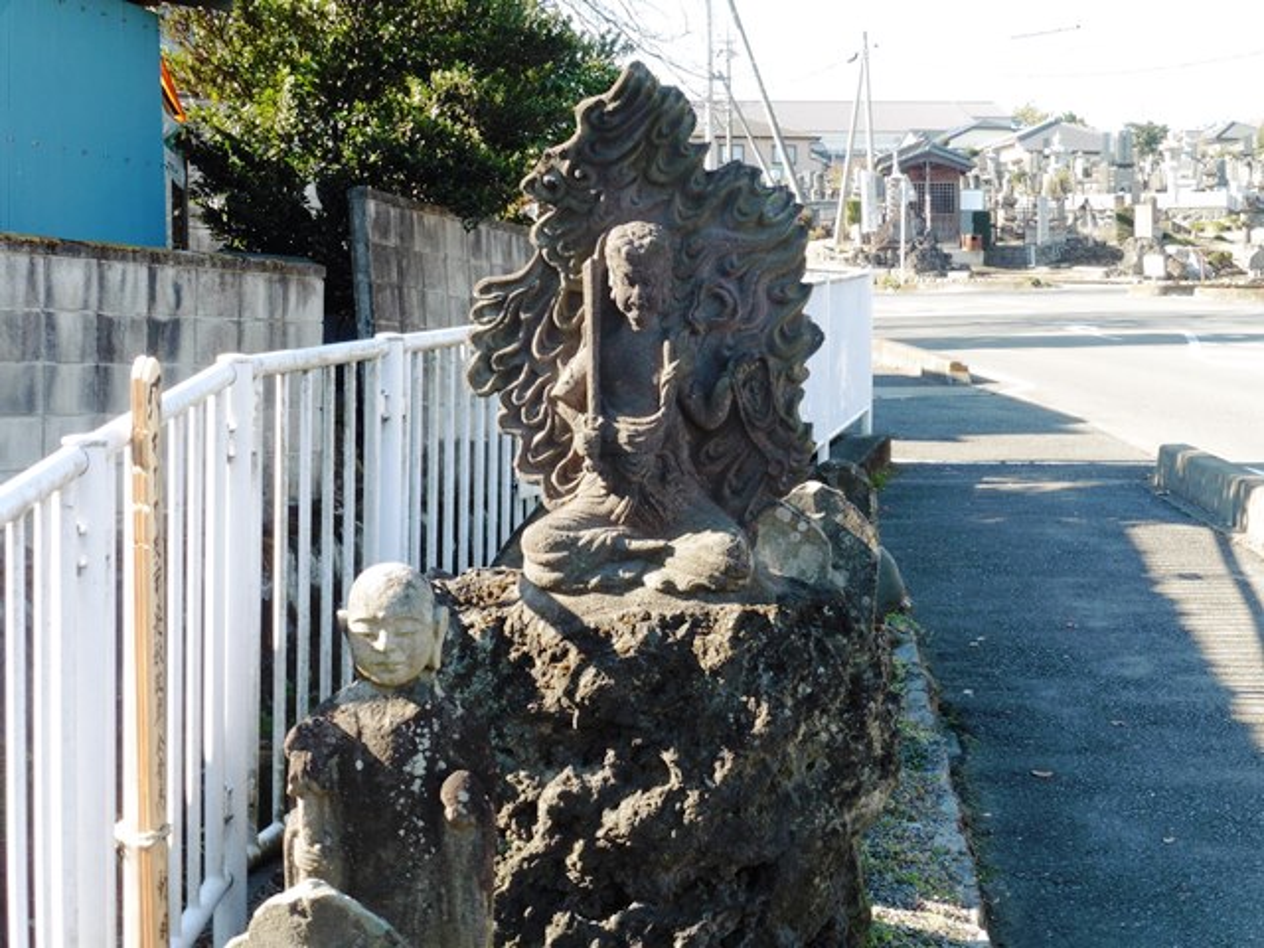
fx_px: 2556
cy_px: 474
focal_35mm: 70
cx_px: 632
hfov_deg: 27.8
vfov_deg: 21.0
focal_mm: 12.5
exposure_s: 1/80
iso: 100
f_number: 5
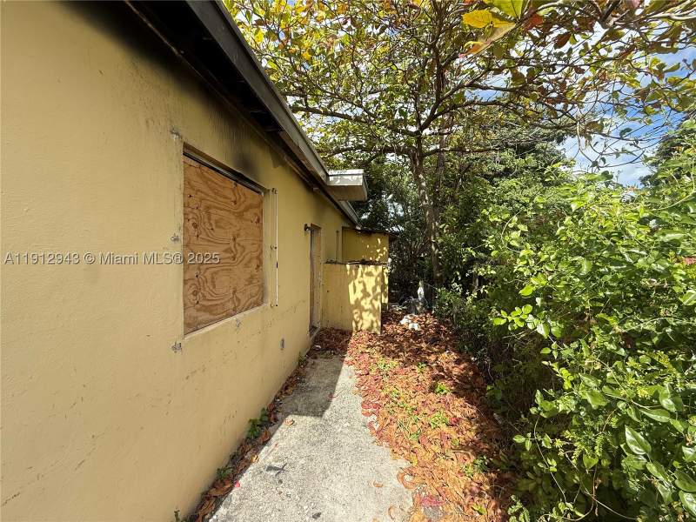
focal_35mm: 14
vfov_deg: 85.7
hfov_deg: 102.1
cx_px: 348
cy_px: 261
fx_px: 281
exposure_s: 1/789
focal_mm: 2.22
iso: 64
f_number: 2.2
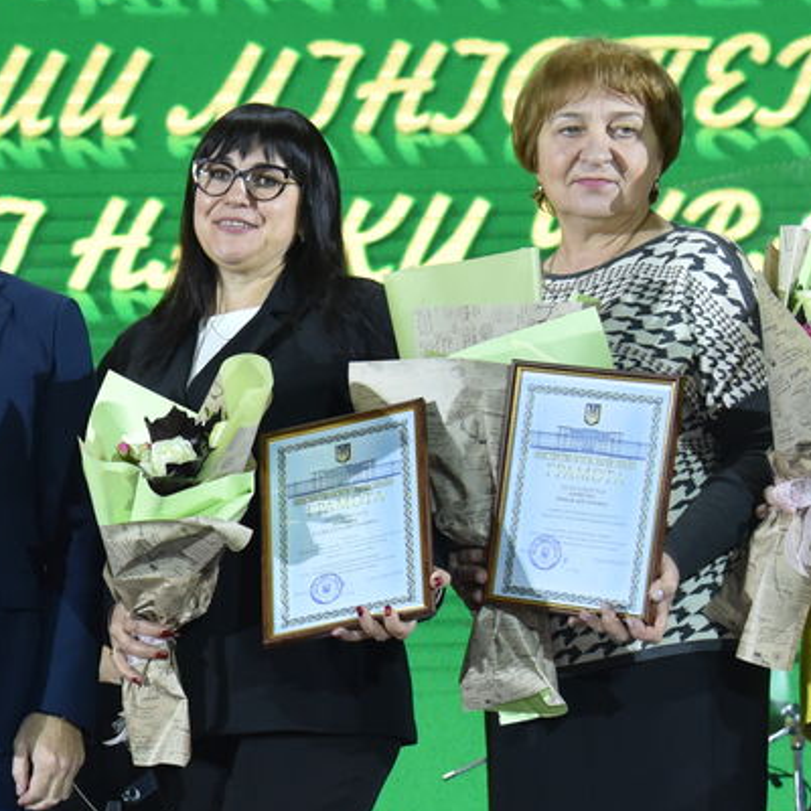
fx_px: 3472
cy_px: 548
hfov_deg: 13.1
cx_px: -91
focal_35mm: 131
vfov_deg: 13.3
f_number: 5
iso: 1250
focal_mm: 44
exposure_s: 1/200
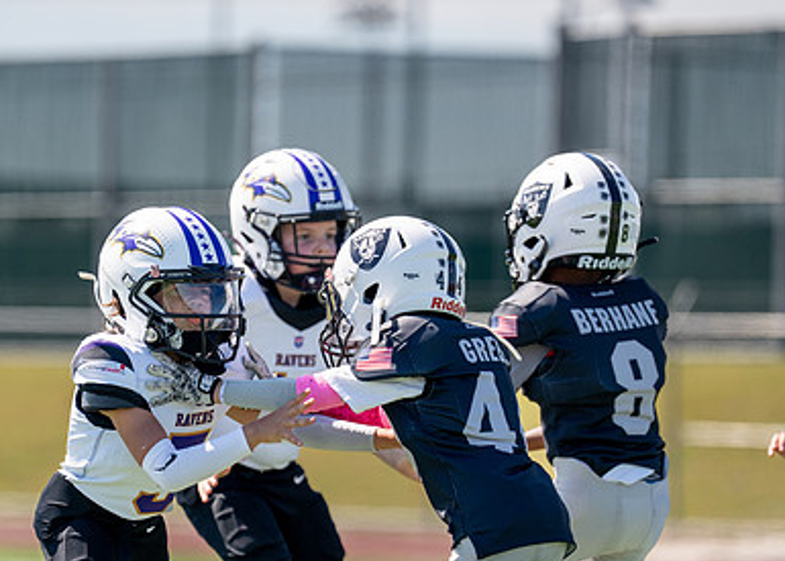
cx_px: 327
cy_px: 405
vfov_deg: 3.9
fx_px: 8204
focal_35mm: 368
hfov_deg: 5.5
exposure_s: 1/3200
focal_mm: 200
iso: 200
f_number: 2.8
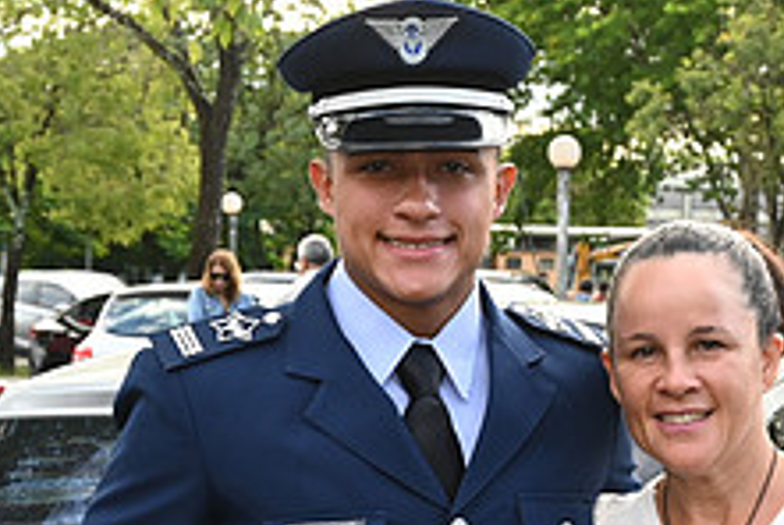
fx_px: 2616
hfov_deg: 17.0
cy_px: 442
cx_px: 468
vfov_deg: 11.4
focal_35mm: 120
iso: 640
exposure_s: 1/250
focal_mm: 30.5
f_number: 6.3
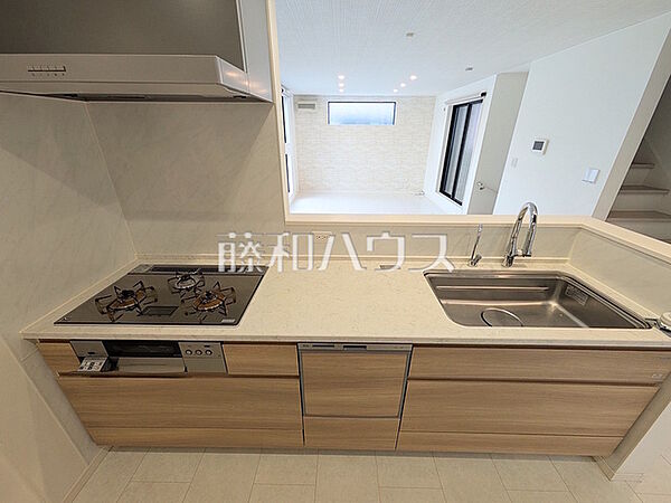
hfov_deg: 102.1
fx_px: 271
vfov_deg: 85.7
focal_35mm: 14
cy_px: 252
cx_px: 336
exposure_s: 1/100
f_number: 2.2
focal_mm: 1.83
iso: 73
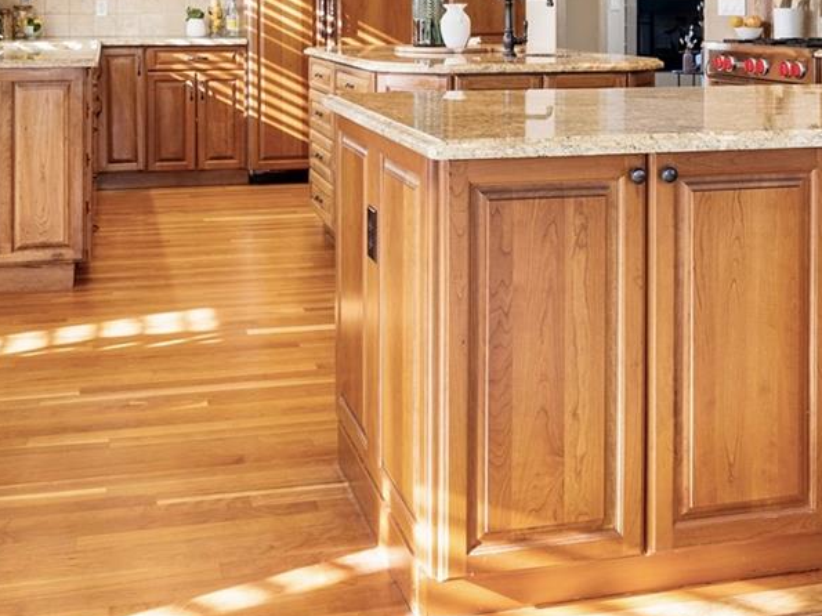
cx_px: 369
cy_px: -21
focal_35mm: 44
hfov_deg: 42.9
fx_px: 1045
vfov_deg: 30.2
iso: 250
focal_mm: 17
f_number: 8
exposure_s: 1/2
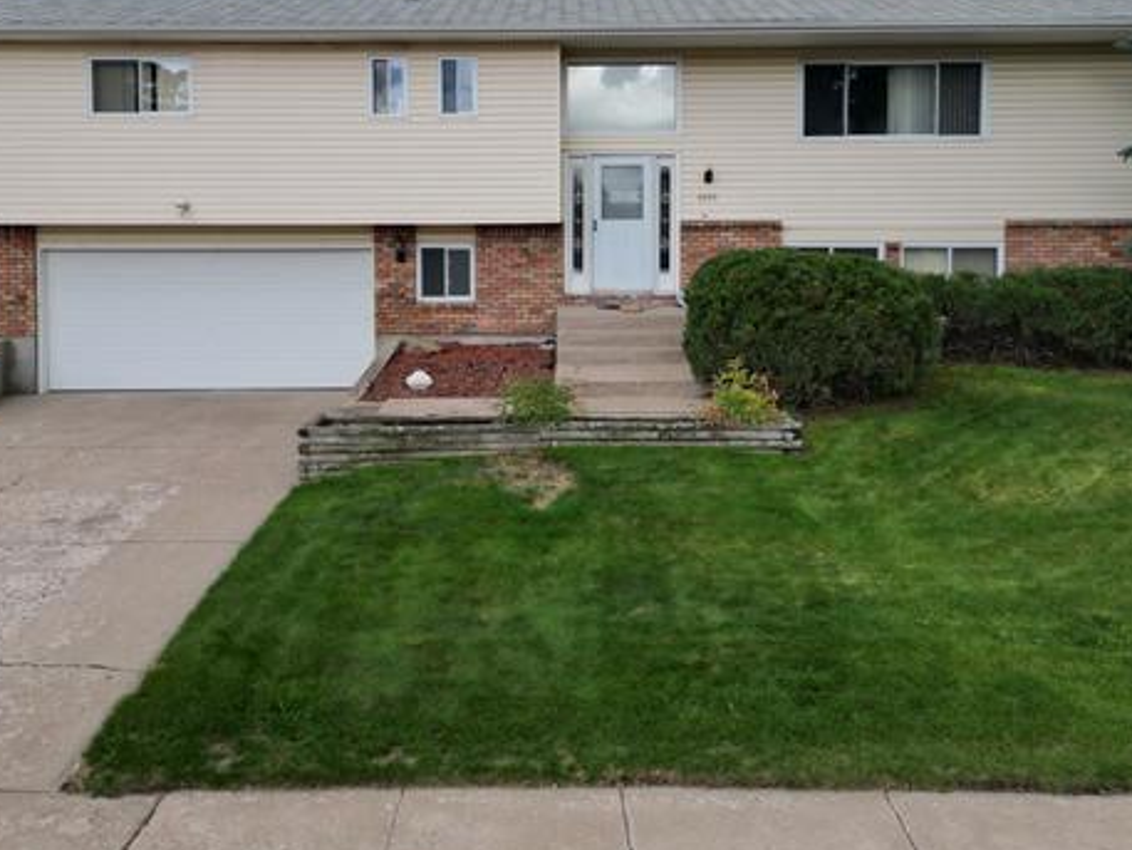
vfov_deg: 40.1
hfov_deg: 52.6
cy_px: 273
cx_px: 551
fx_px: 1145
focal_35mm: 35
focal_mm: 6.72
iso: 100
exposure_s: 1/1000
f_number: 1.7
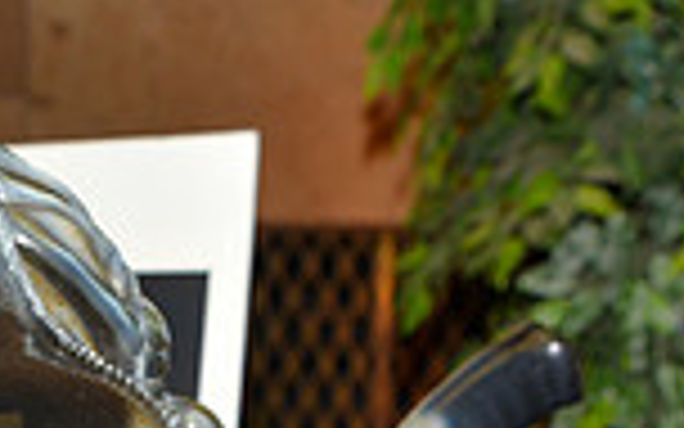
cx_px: -104
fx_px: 2610
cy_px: 755
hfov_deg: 14.5
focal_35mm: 140
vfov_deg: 9.0
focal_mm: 36
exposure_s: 1/60
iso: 200
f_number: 5
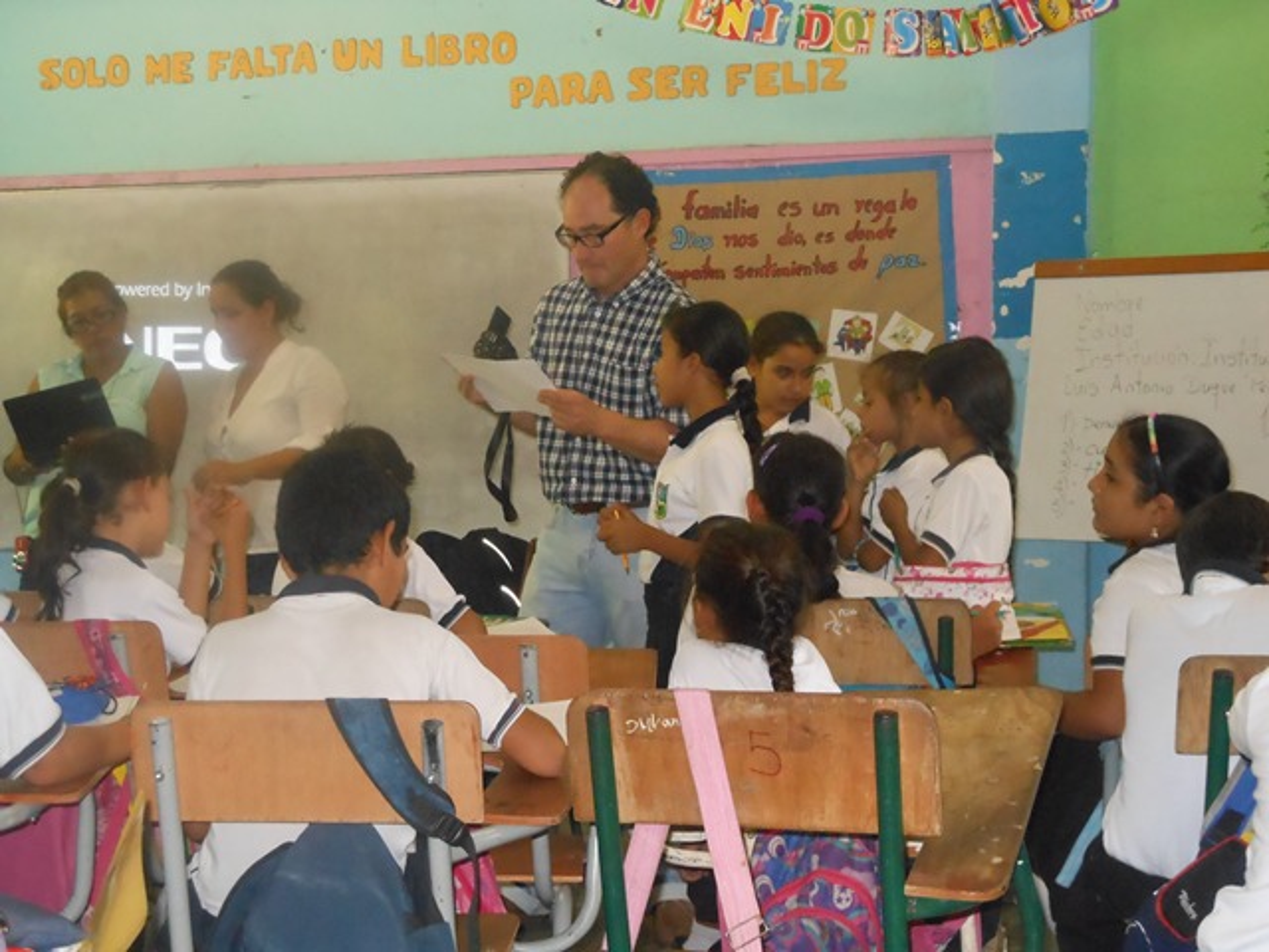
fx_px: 2420
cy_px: 476
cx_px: 634
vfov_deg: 22.3
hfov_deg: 29.4
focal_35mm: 66
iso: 800
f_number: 4.3
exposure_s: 1/60
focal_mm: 11.7
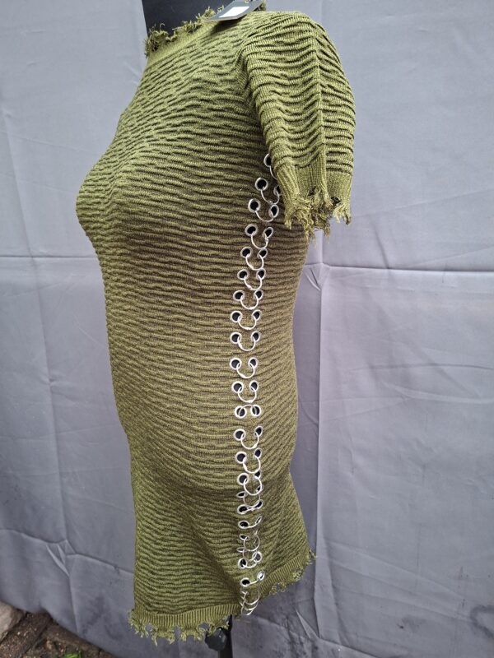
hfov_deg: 58.9
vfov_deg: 73.9
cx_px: 247
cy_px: 329
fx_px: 438
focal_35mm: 23
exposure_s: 1/100
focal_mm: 5.54
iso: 250
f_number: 1.8
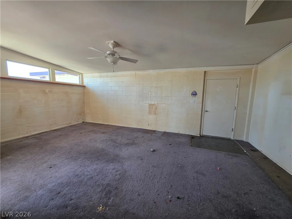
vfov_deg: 89.9
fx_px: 110
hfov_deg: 106.2
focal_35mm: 13
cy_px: 110
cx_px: 146
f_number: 1.9
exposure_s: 1/120
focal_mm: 2.2
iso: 125
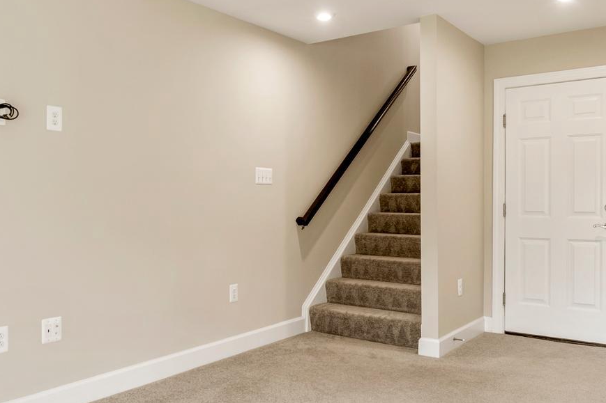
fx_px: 575
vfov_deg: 38.6
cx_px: 260
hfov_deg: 55.4
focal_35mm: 34
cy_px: 179
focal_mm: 14.5
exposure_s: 1/13
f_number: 5
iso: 100
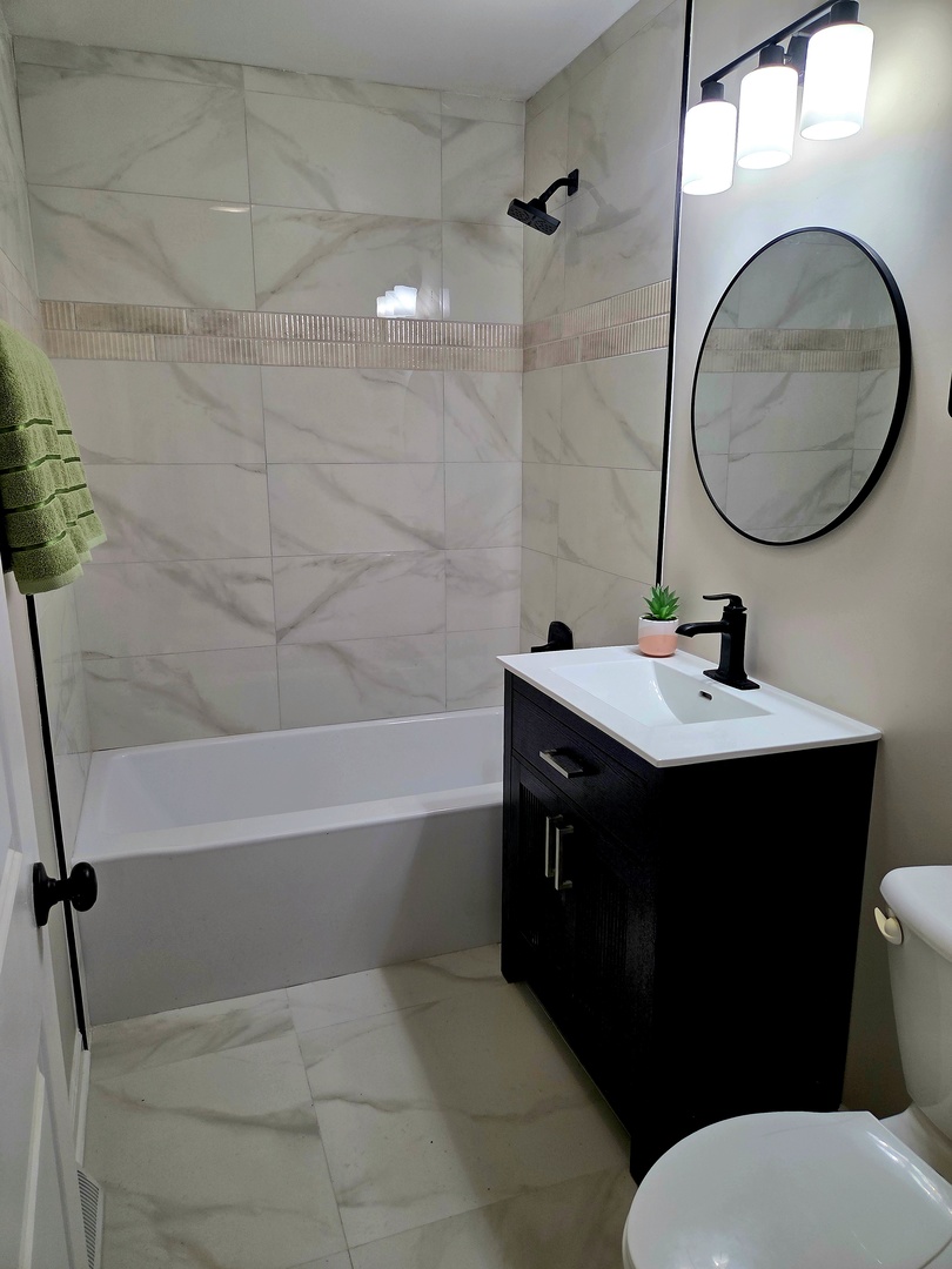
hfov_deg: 58.9
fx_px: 843
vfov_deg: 73.9
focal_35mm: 23
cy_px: 634
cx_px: 476
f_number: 1.8
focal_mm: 5.4
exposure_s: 1/120
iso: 100
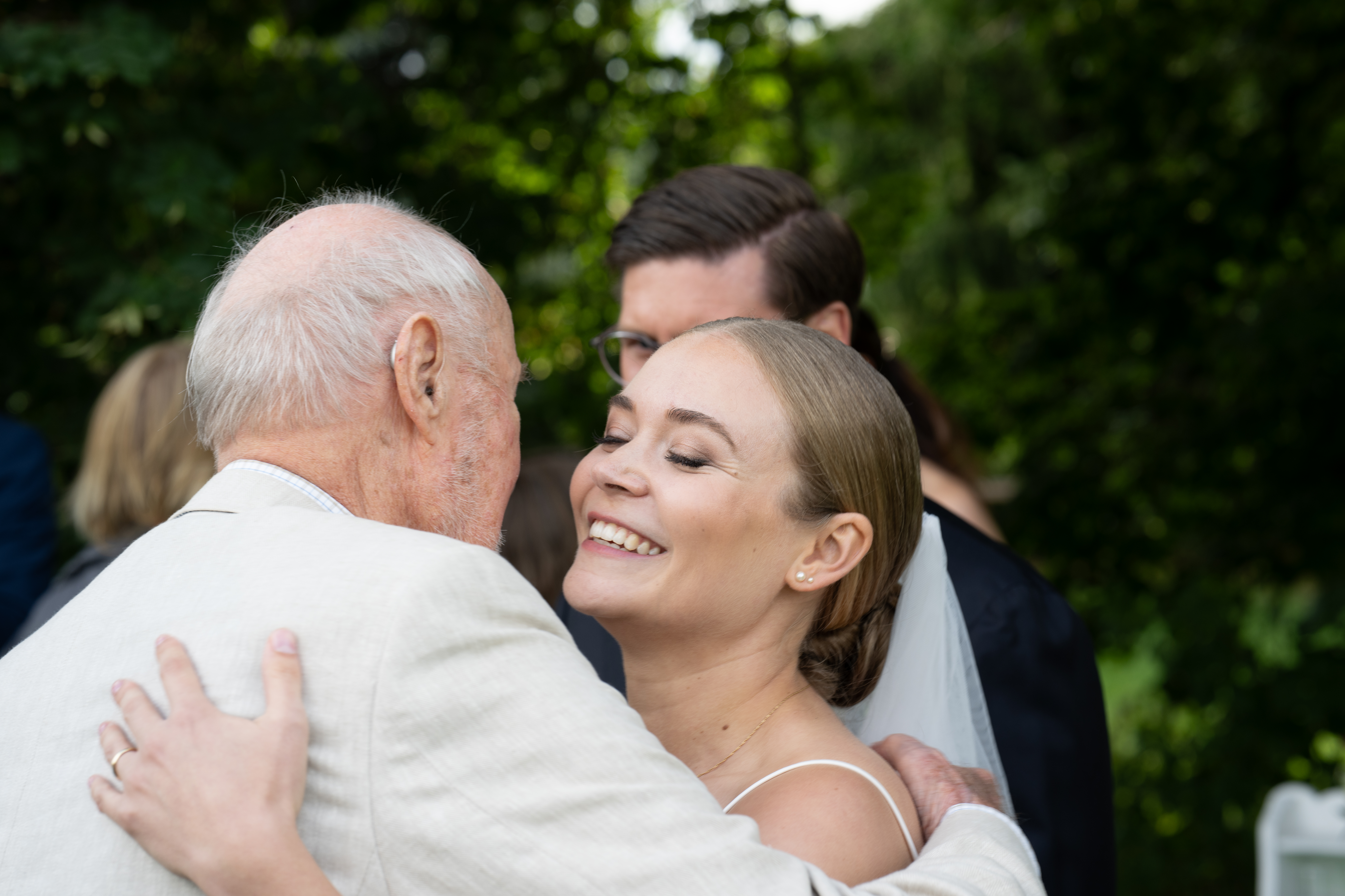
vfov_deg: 16.1
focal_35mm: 85
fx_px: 3175
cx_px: 672
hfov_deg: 23.9
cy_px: 448
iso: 160
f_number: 5.6
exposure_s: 1/125
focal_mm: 85
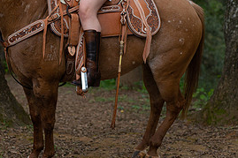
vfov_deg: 12.5
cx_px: 74
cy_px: 9
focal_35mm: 108
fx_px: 714
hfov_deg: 18.9
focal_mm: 50
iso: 400
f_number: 2.8
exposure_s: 1/1250
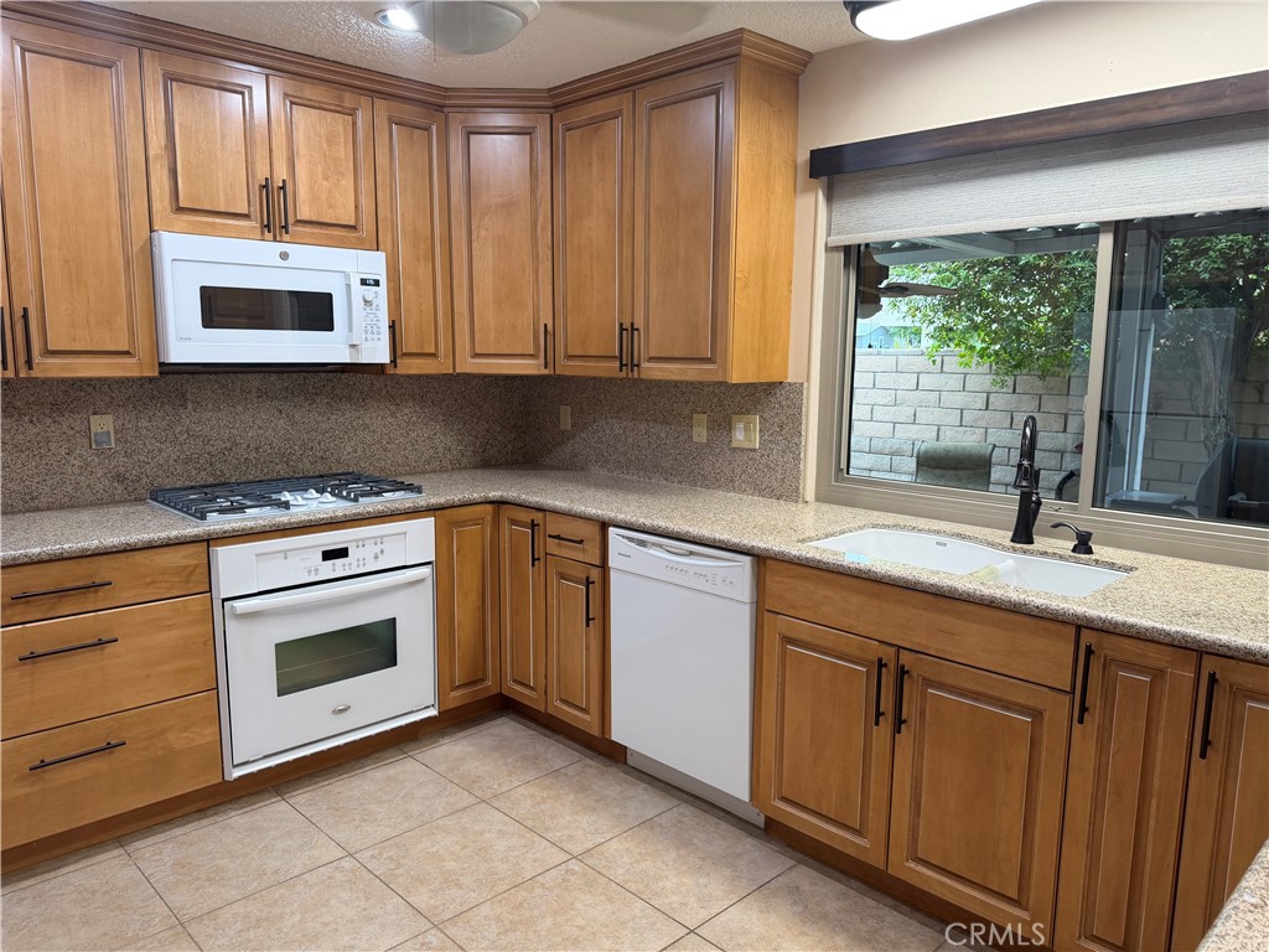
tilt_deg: -7.9
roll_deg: -0.2
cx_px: 634
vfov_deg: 56.8
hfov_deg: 71.6
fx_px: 880
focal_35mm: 24
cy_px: 476
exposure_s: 1/120
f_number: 1.78
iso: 125
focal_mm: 6.76
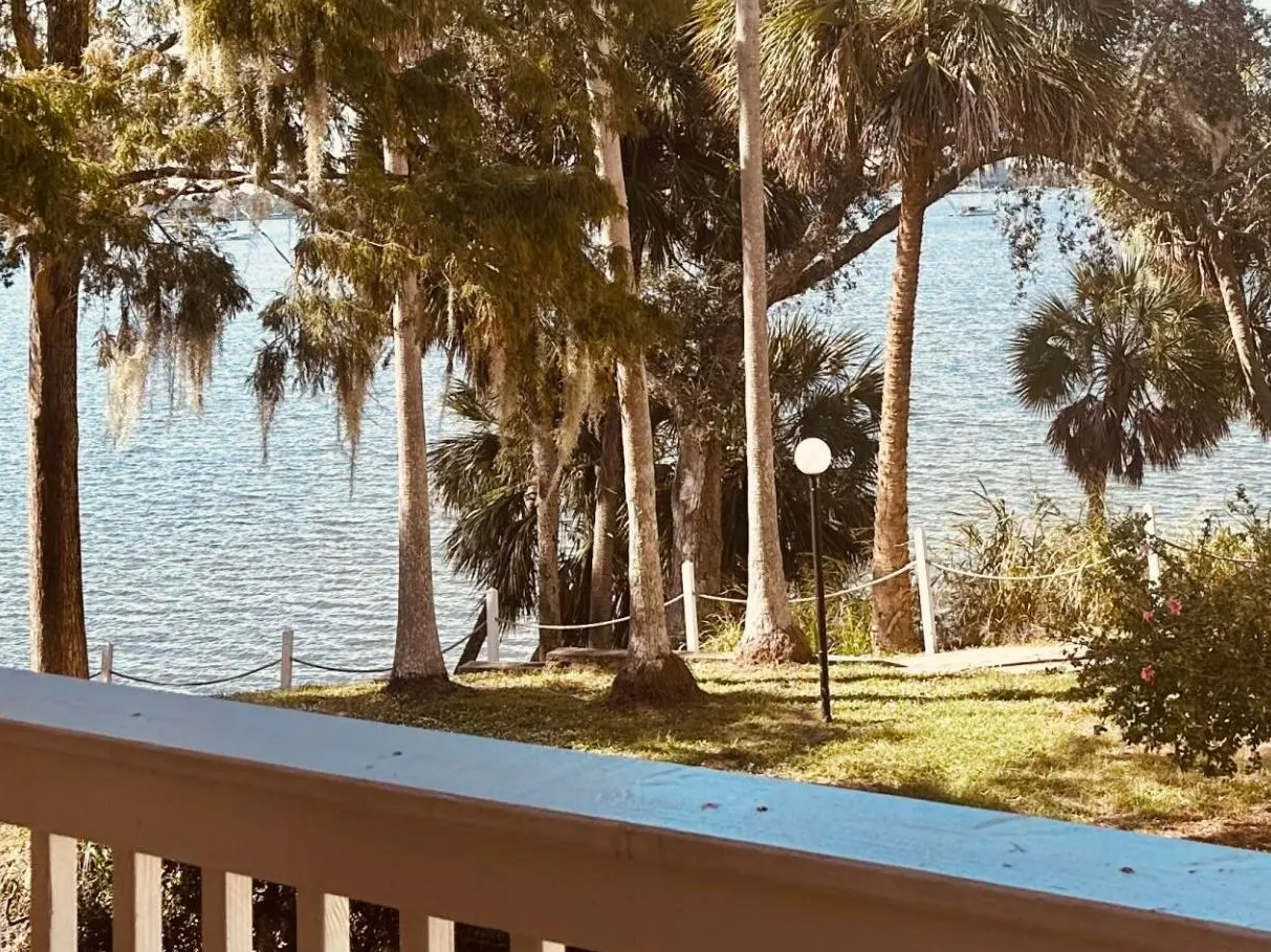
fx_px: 2092
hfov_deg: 33.3
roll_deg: +1.9
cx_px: 902
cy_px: 66
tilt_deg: +3.8
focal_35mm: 57
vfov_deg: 24.8
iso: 80
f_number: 1.78
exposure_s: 1/2732
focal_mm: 6.86
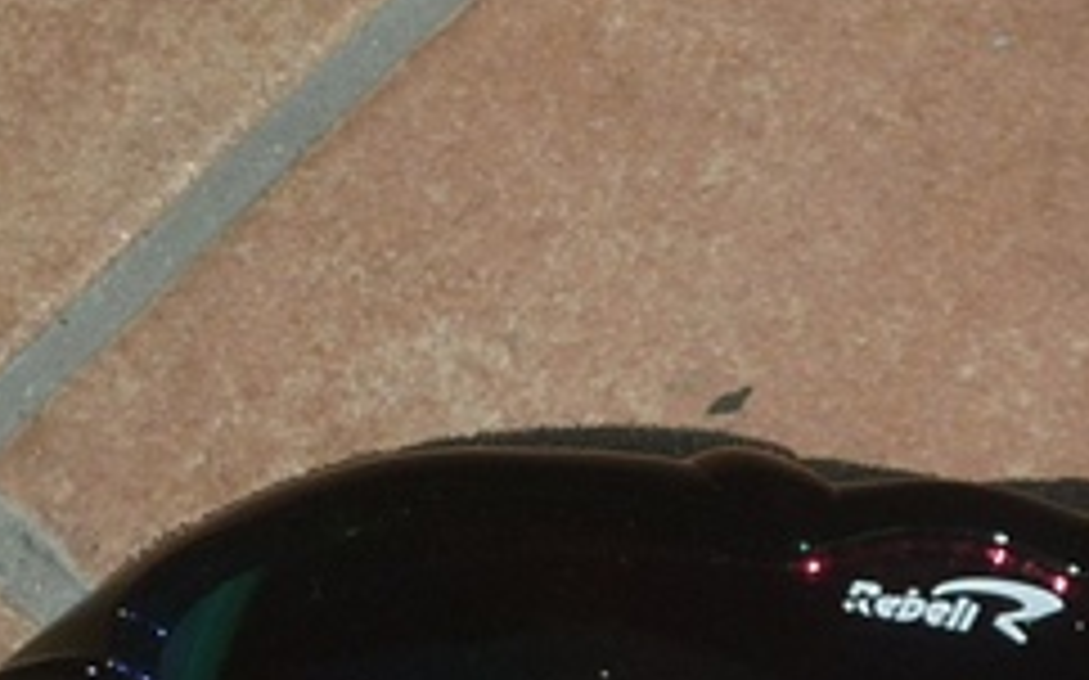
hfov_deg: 4.6
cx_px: 954
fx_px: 13616
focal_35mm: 459
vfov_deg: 2.9
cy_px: 761
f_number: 4.7
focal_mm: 15.3
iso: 100
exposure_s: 1/50
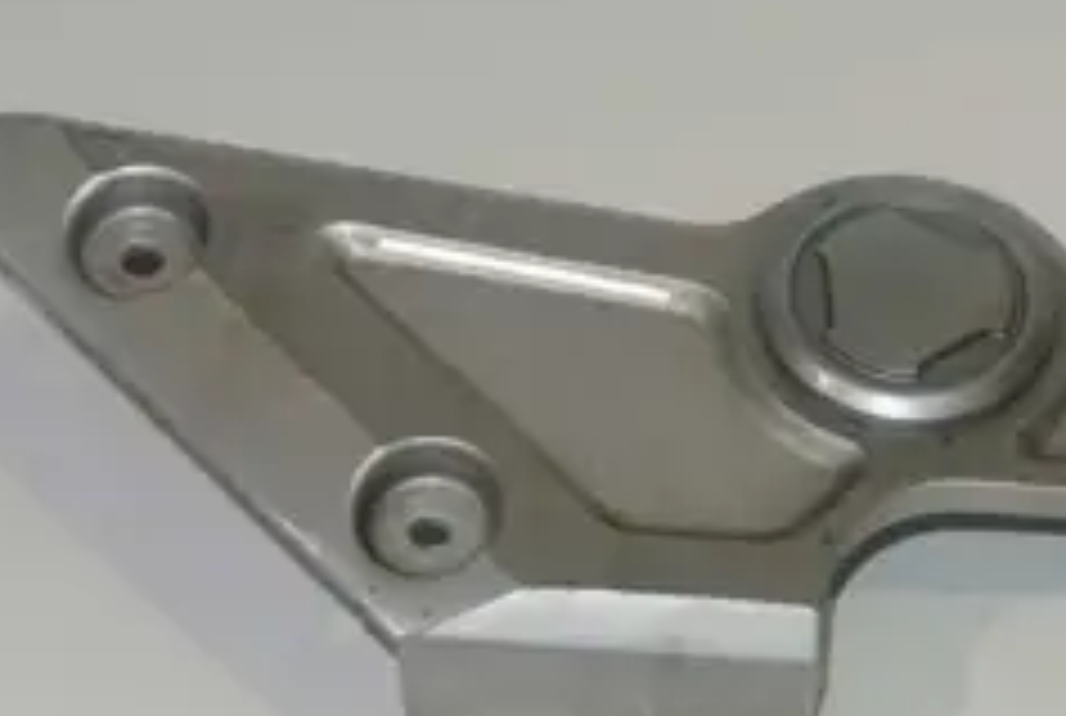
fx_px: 3768
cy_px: 491
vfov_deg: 10.8
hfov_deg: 16.0
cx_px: 841
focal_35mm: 127
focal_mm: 21.1
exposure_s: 1/60
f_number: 5
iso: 200
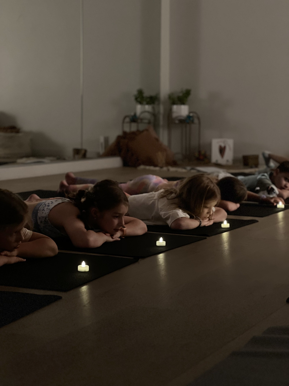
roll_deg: +0.1
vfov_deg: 25.3
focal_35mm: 77
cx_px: 144
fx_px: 857
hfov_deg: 19.1
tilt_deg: -4.6
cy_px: 193
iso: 640
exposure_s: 1/14
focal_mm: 9
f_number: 2.8
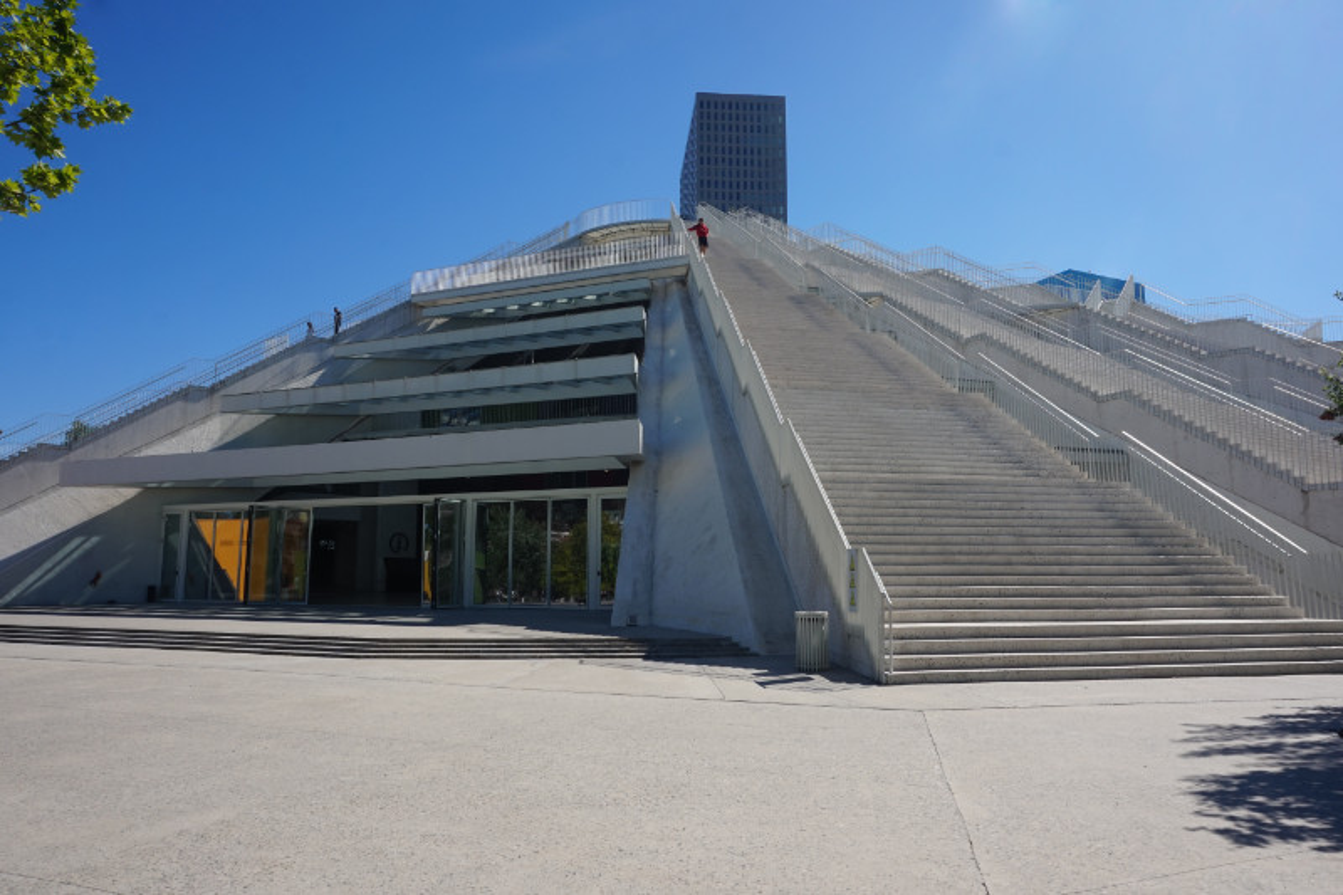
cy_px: 448
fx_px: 895
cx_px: 672
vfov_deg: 53.1
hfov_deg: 73.8
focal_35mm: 24
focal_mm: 16
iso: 100
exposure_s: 1/125
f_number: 14
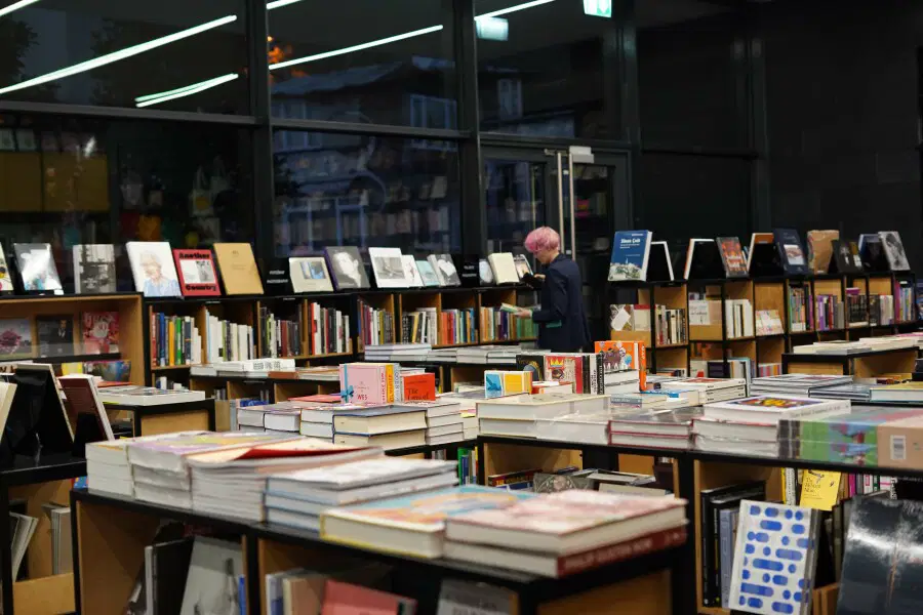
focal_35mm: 50
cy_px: 308
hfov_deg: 39.6
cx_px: 462
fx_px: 1282
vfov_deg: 27.0
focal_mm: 50
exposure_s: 1/160
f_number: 2.8
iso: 1600
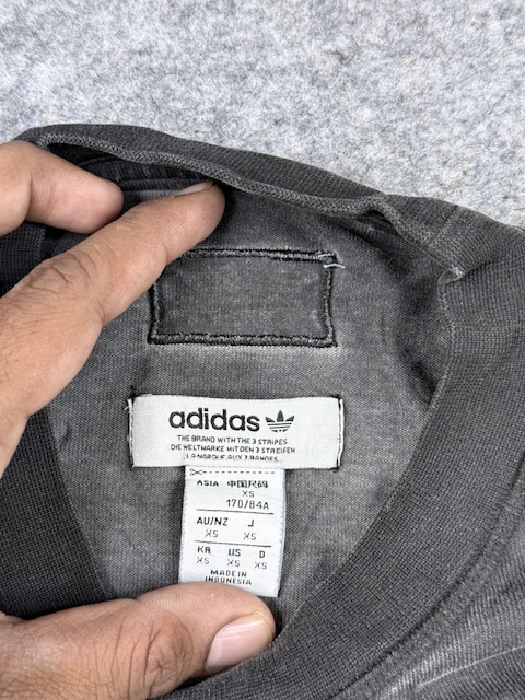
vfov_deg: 39.7
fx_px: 971
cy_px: 350
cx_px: 262
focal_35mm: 48
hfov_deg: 30.3
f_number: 1.78
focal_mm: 6.76
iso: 80
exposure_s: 1/100
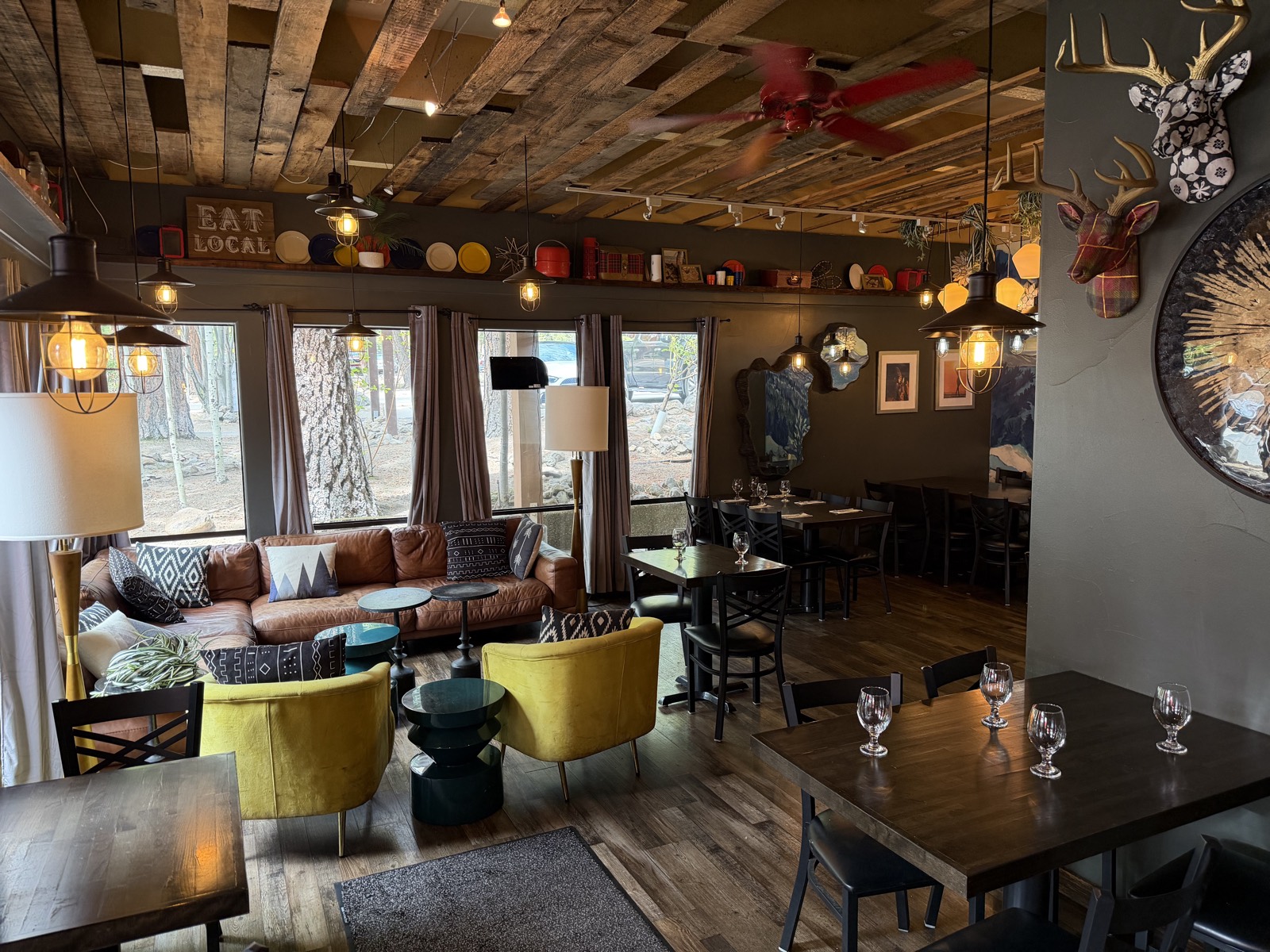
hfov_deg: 71.6
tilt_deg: -7.8
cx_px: 635
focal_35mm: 24
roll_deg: +0.0
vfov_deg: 56.8
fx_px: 881
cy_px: 476
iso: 250
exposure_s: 1/120
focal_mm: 6.76
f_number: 1.78
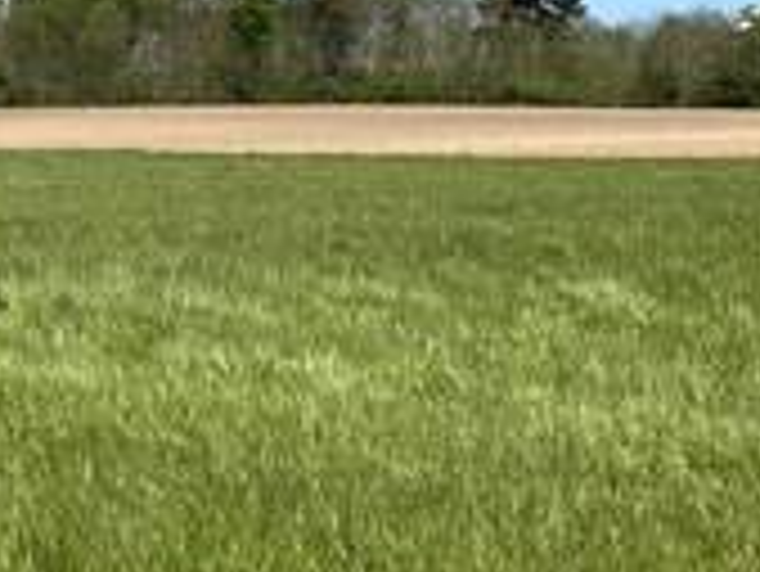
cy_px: 455
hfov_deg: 14.3
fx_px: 2702
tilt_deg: -7.3
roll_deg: +0.0
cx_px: -567
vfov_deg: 12.0
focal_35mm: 123
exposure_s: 1/4149
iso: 50
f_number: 1.6
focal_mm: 5.1
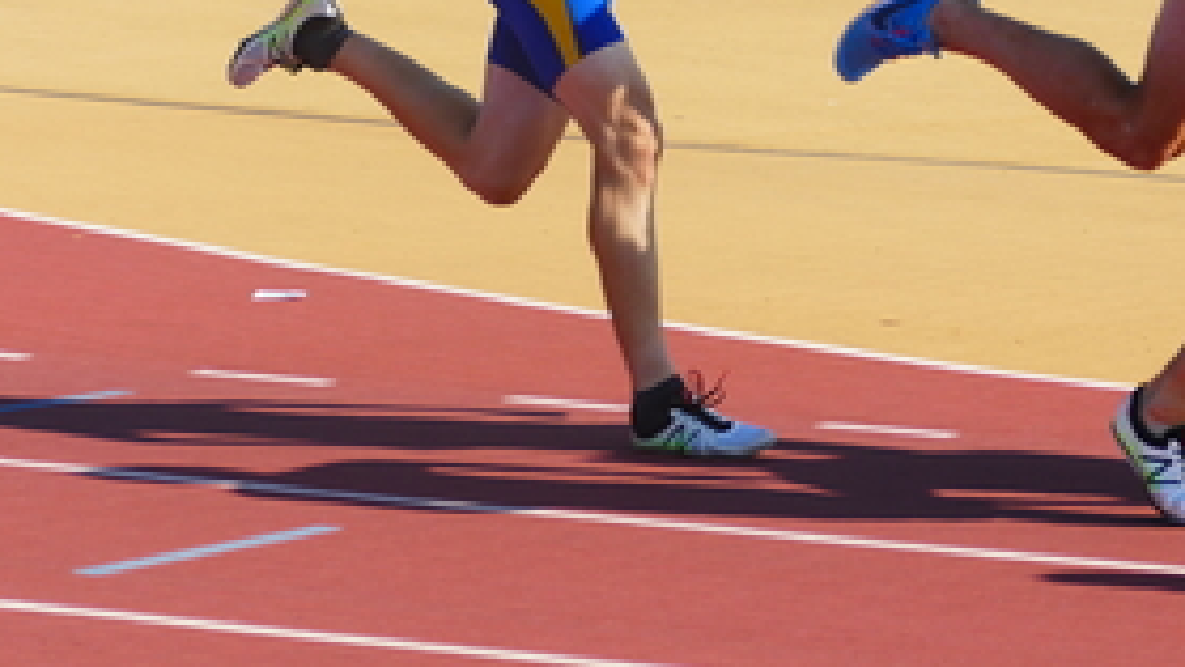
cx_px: 871
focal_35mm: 247
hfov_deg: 8.7
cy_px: -85
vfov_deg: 4.9
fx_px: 7762
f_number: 3.9
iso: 125
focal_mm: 44.41
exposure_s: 1/1000
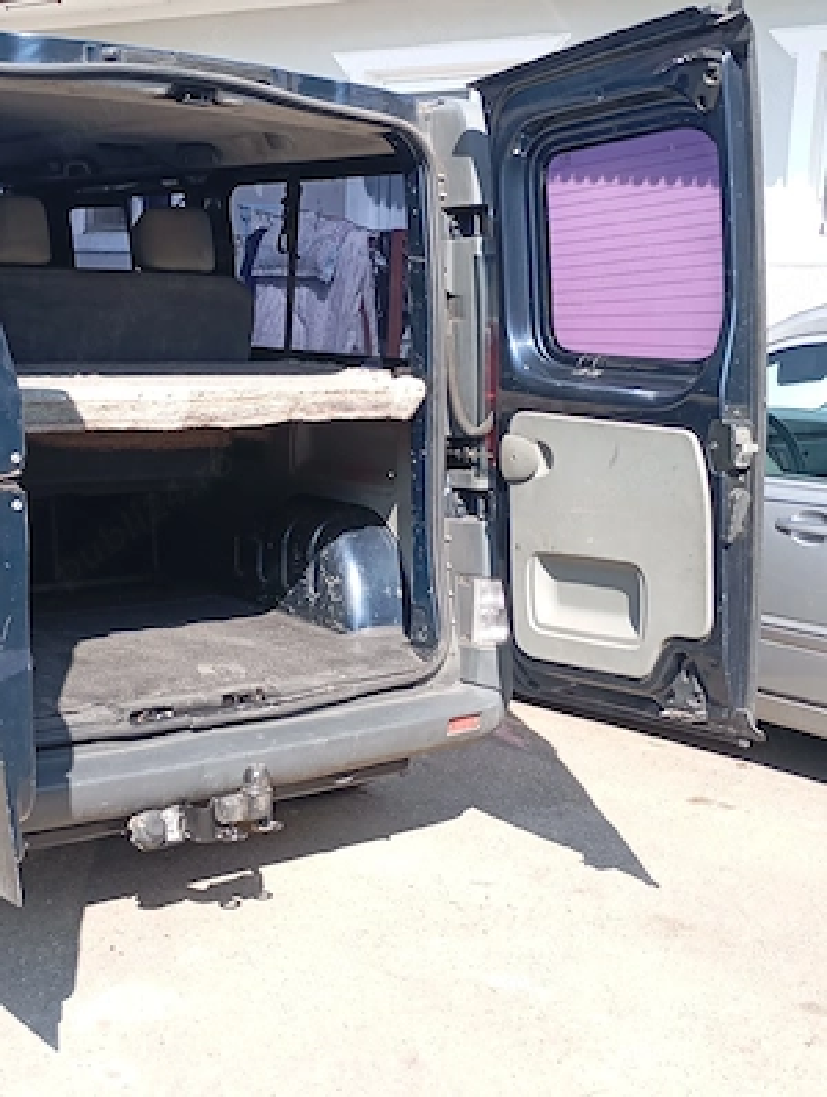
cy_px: 548
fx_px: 1524
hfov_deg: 30.4
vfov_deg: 39.6
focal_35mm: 48
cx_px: 414
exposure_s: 1/175
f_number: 1.8
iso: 102
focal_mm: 4.27
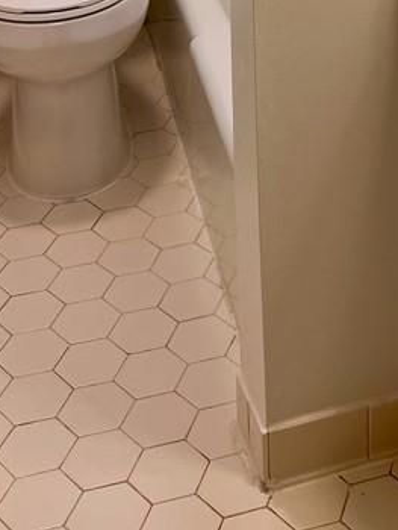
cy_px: -195
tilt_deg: -14.9
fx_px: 1164
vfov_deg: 22.4
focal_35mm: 76
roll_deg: +0.4
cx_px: 381
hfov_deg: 19.0
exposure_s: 1/120
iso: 50
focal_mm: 5.7
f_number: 1.5
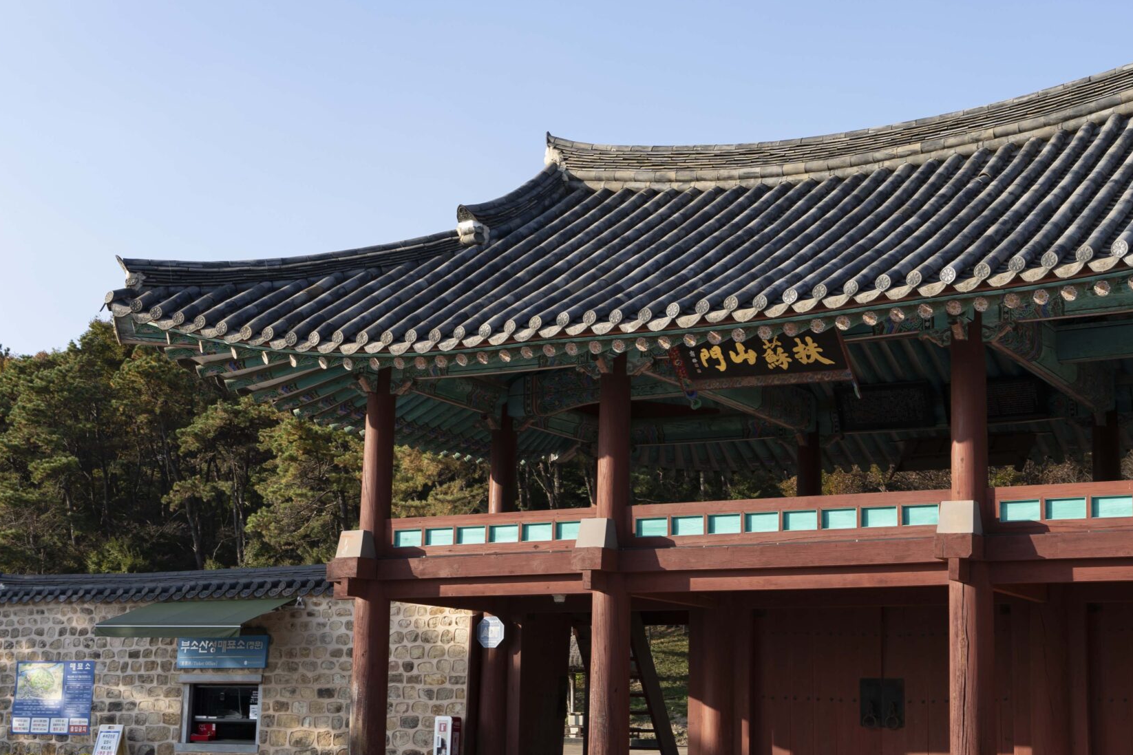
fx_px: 1762
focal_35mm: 56
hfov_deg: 35.6
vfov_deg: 24.2
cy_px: 420
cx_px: 620
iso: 100
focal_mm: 36
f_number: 8
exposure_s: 1/100
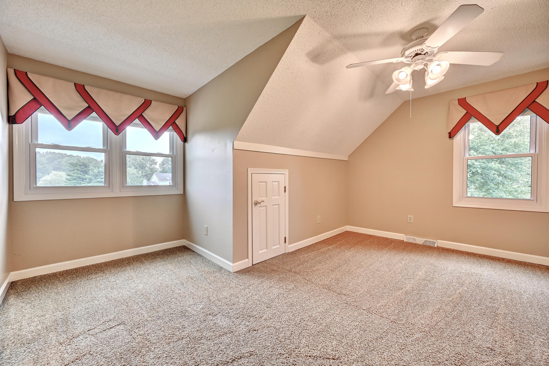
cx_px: 274
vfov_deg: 81.2
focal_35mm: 14
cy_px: 183
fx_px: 213
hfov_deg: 104.3
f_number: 8
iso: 400
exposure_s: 1/8
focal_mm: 14
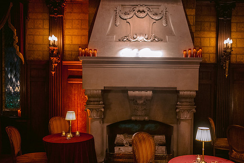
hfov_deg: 58.5
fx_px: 217
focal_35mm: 32
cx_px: 139
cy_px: 90
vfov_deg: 41.1
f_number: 2.8
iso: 1600
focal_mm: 28
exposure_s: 1/50
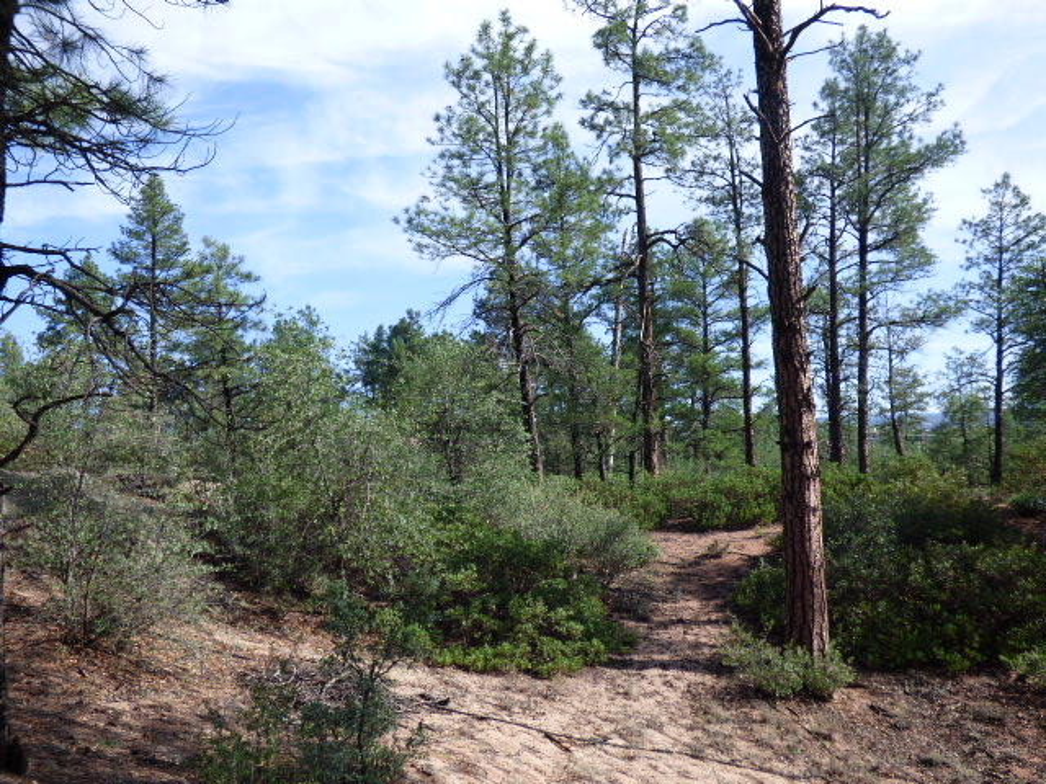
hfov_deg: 50.1
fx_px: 1118
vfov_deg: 38.7
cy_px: 392
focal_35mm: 37
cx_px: 523
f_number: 3.5
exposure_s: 1/500
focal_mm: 6.47
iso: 100
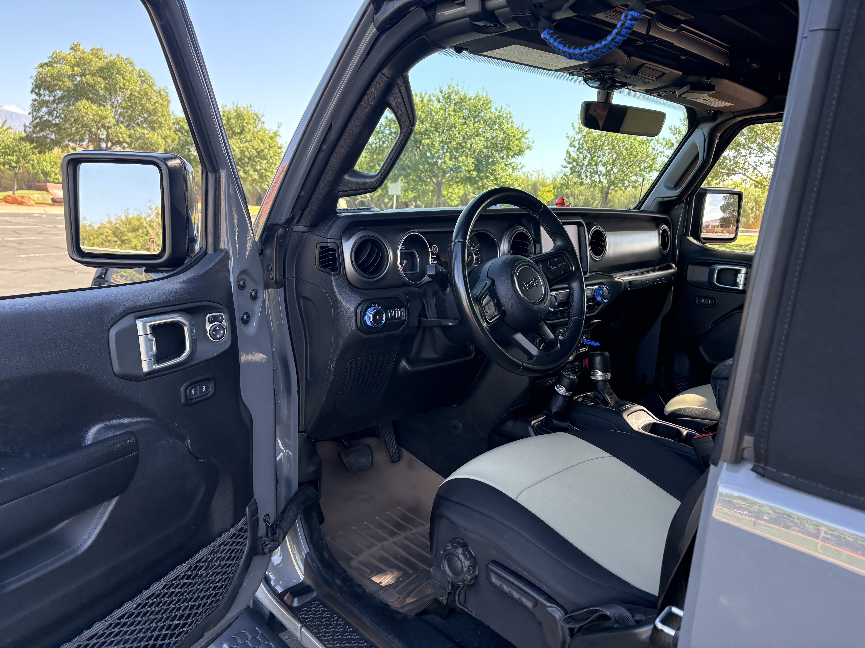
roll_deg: +2.9
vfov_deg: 53.1
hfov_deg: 67.3
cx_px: 432
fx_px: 650
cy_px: 324
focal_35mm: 26
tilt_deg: -12.4
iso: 80
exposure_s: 1/242
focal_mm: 5.96
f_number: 1.6
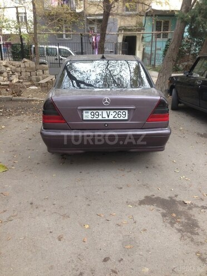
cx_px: 104
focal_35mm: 33
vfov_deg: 55.4
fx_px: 263
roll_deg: +1.1
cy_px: 138
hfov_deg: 42.9
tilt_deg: -17.0
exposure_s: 1/120
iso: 64
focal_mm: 4.12
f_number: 2.4
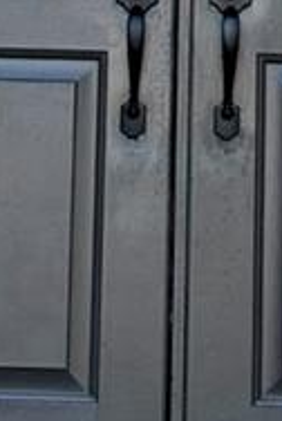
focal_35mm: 318
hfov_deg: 4.3
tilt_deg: +12.0
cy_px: -504
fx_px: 3723
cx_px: 139
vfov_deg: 6.2
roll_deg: -1.6
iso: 64
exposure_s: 1/442
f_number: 1.78
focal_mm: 6.76
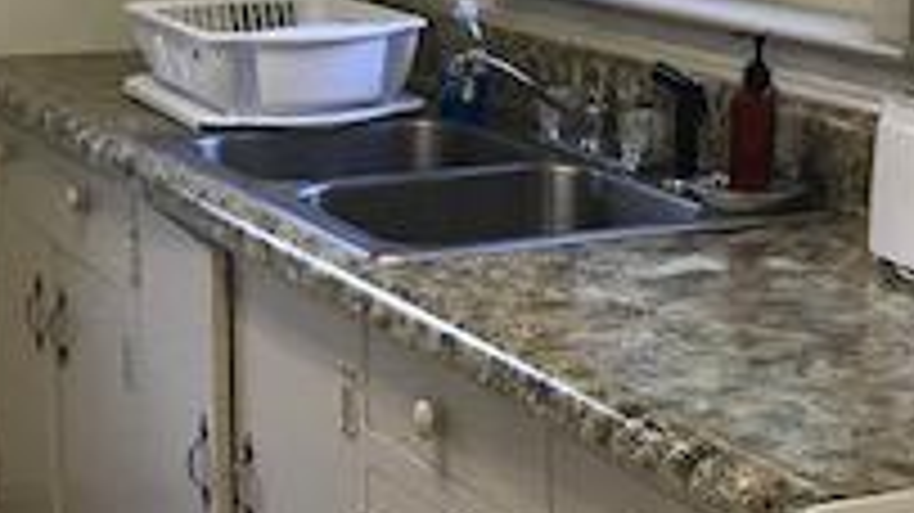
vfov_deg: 12.6
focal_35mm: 96
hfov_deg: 22.0
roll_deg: +1.7
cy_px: 324
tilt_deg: -13.6
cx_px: 225
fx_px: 2326
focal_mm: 3.99
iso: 32
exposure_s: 1/30
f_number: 1.8
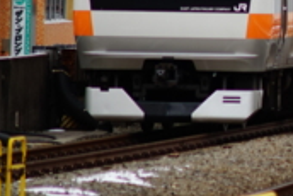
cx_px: 424
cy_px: 14
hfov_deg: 2.6
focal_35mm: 781
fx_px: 6362
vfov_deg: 1.8
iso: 160
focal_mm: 210
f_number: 4
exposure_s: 1/400
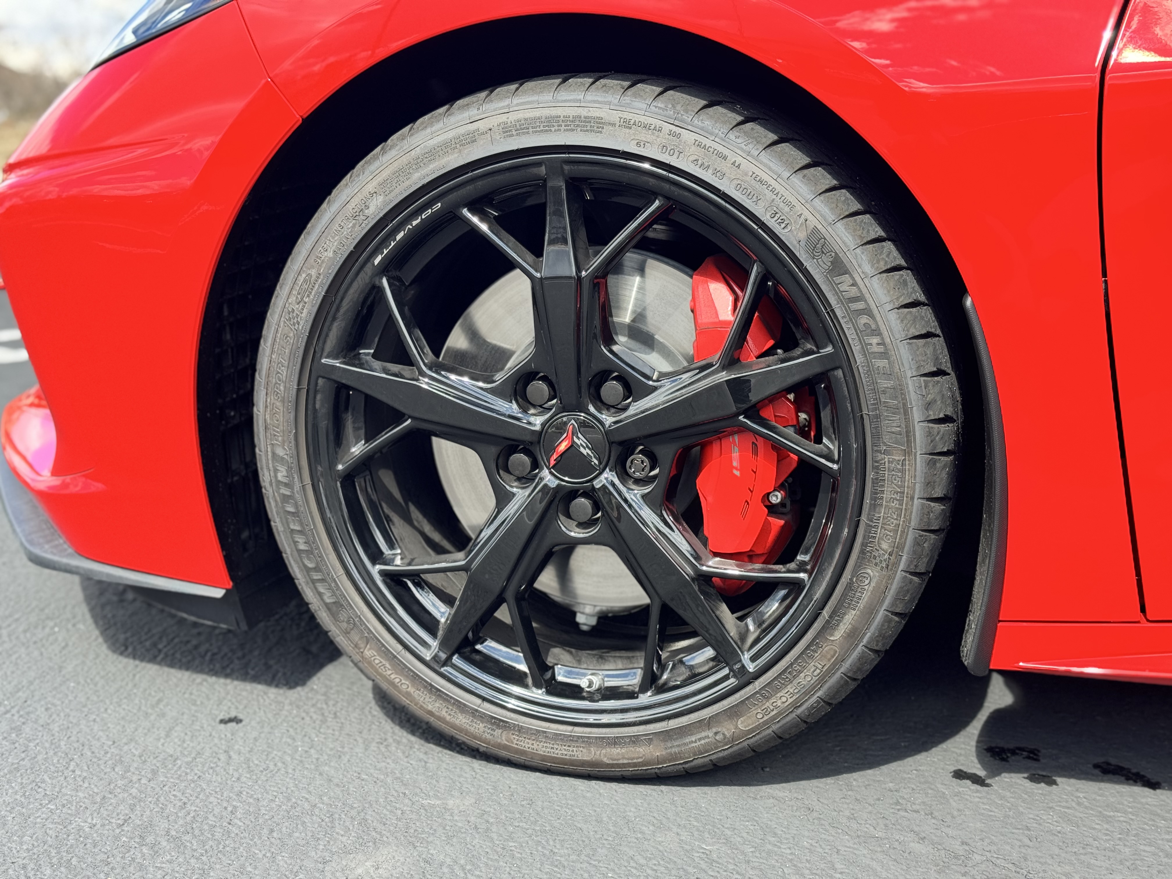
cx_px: 586
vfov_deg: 30.3
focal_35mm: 48
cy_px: 440
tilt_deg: -9.5
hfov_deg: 39.7
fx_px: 1625
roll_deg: -1.6
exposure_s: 1/664
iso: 64
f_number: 1.78
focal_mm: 6.76
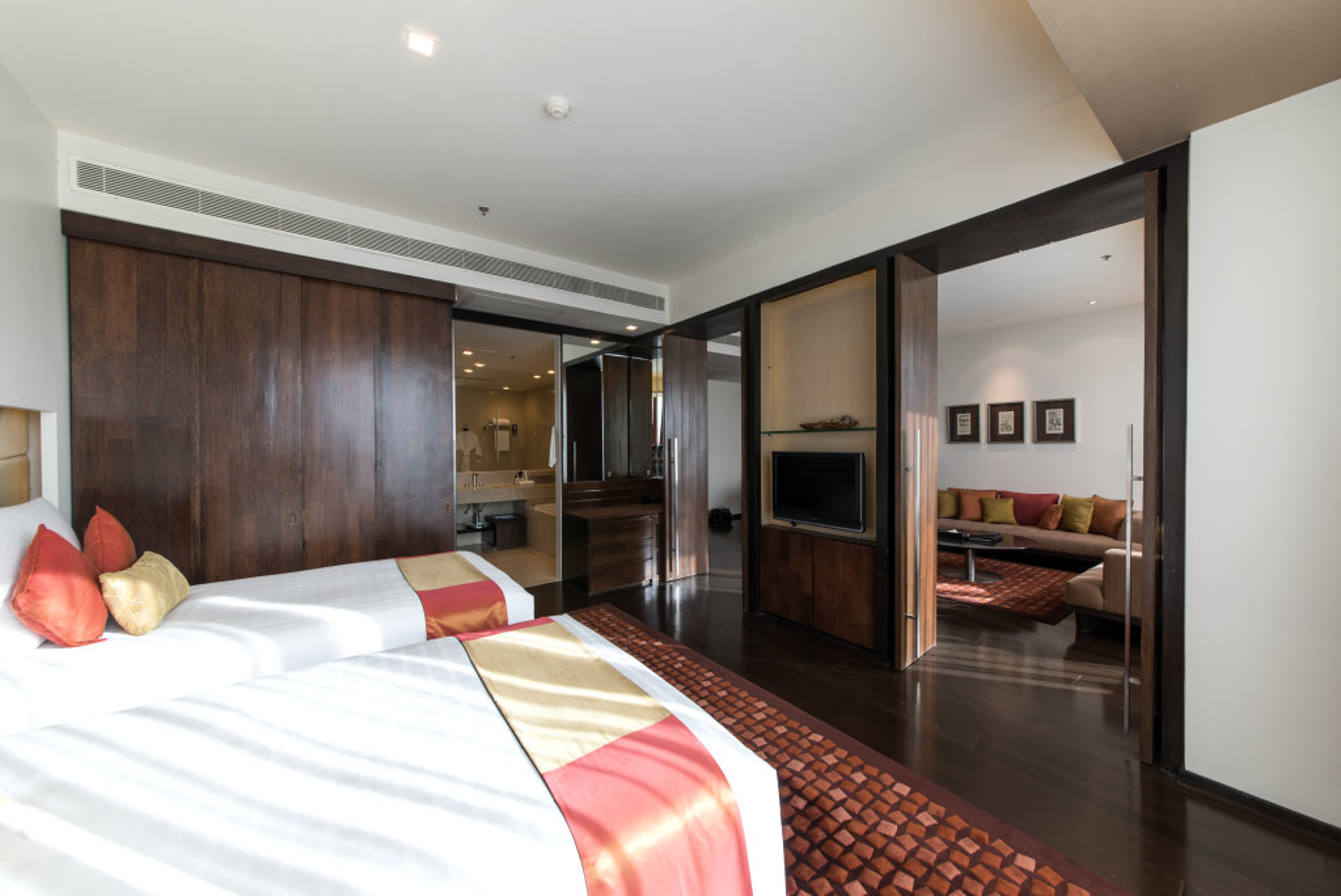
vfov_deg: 90.1
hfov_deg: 112.6
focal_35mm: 12
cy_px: 448
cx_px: 670
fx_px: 447
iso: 100
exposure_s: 1/8
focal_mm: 12
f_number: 8
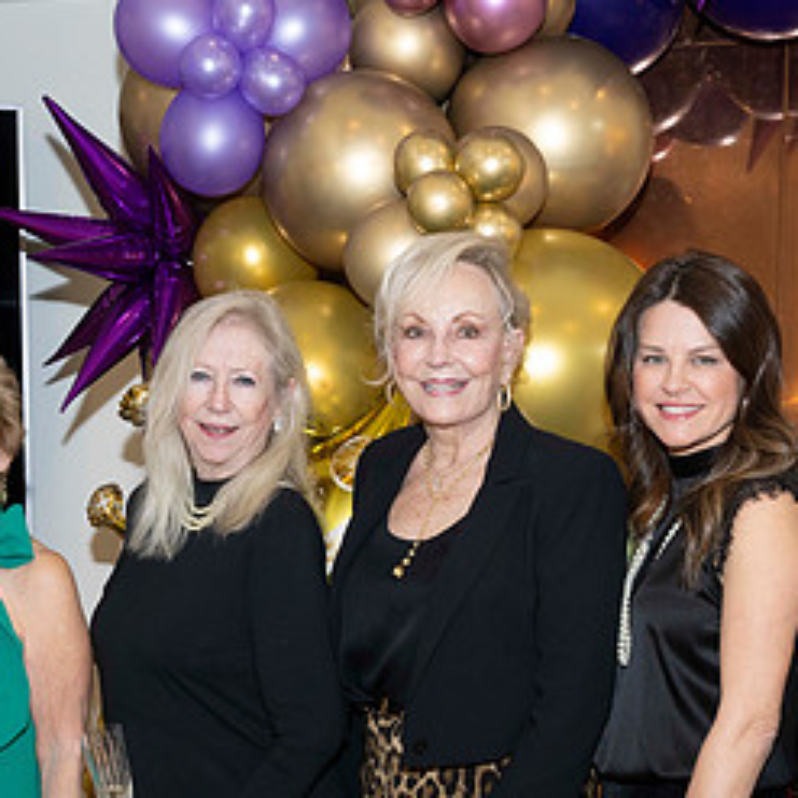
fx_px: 1721
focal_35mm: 66
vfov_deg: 25.8
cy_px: 596
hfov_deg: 26.1
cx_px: 423
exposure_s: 1/80
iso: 800
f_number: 5.6
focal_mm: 33
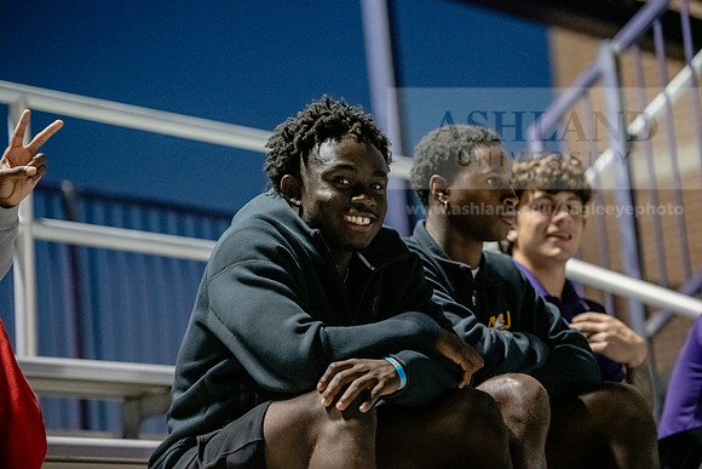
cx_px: 351
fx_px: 2438
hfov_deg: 16.4
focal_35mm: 125
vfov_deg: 11.0
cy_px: 234
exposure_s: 1/250
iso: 5000
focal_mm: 125
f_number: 3.2
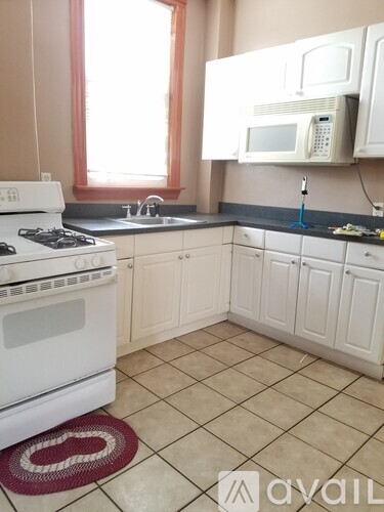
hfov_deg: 53.1
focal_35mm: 26
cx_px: 192
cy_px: 256
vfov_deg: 67.3
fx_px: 385
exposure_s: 1/16
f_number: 1.7
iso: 200
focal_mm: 4.2
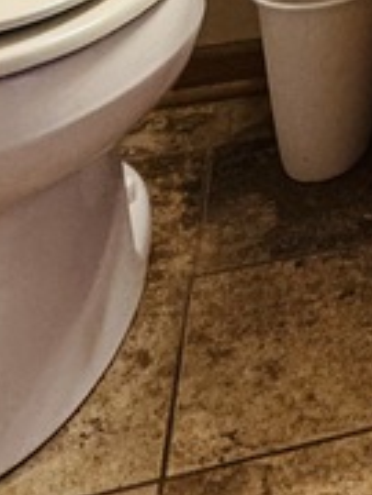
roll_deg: +0.9
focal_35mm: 84
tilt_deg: +1.0
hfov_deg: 15.0
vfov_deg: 17.0
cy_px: -500
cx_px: 689
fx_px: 1204
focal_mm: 2.22
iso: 200
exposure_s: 1/60
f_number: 2.2
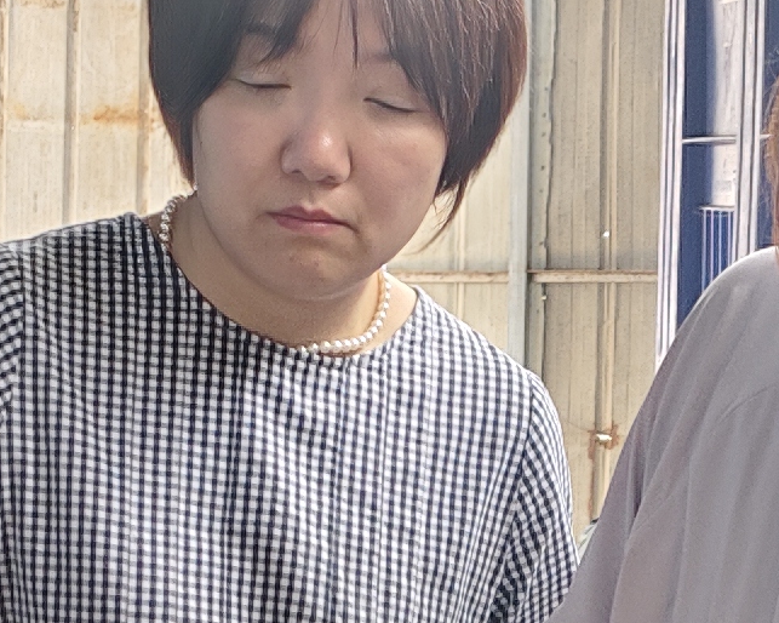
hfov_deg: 13.5
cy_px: 629
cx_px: 529
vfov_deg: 10.7
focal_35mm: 143
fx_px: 3296
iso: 130
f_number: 1.88
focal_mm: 5.56
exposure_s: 1/109
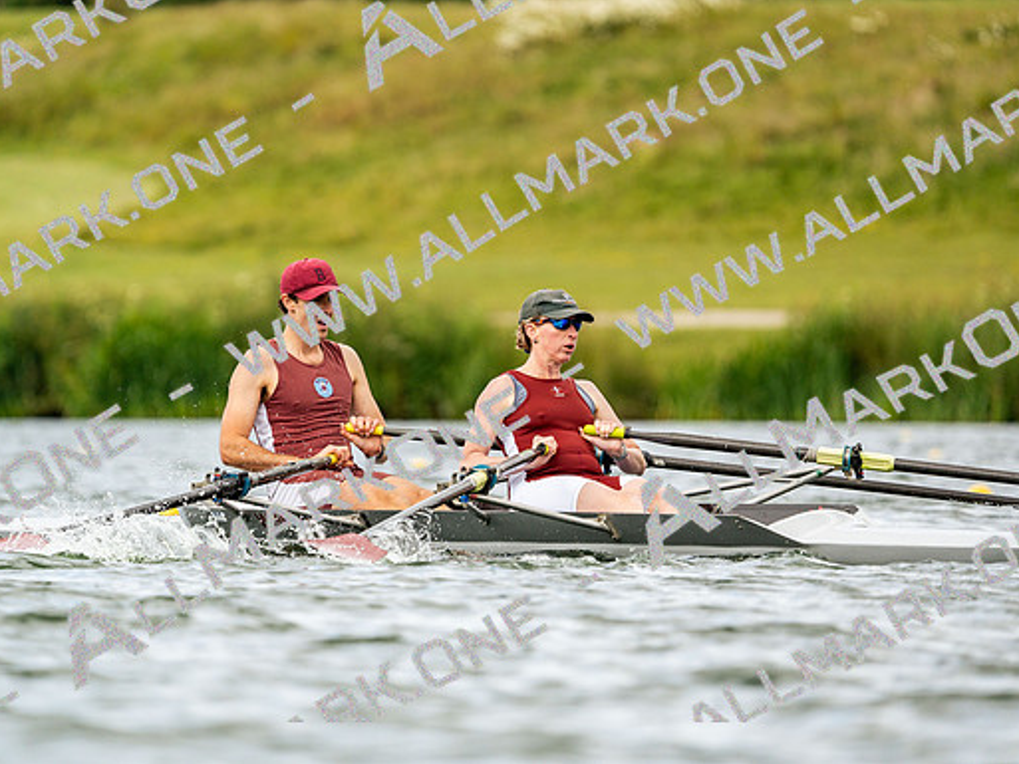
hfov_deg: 3.7
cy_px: 382
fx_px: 15870
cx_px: 471
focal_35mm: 539
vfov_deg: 2.8
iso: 500
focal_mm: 496
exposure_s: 1/2000
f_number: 6.3
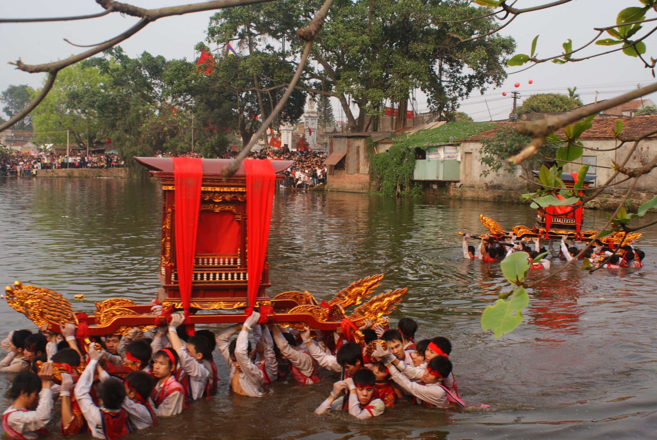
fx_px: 767
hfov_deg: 46.3
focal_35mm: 42
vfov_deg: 32.0
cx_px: 328
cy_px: 220
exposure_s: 1/80
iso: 100
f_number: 9
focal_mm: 28
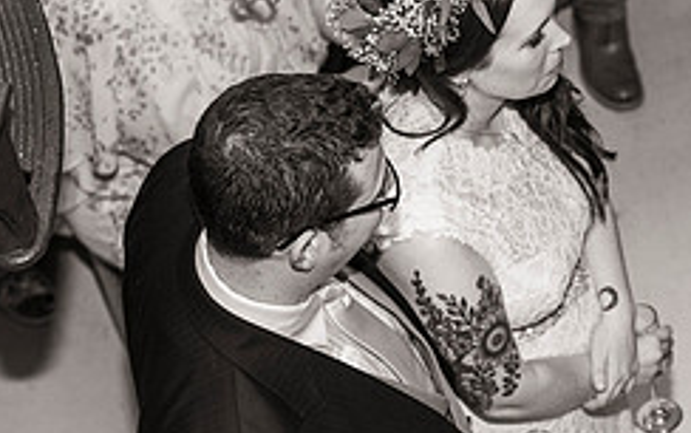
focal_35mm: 121
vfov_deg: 10.8
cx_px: 739
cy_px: 134
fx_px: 2281
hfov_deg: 16.7
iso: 500
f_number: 3.2
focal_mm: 50
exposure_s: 1/100
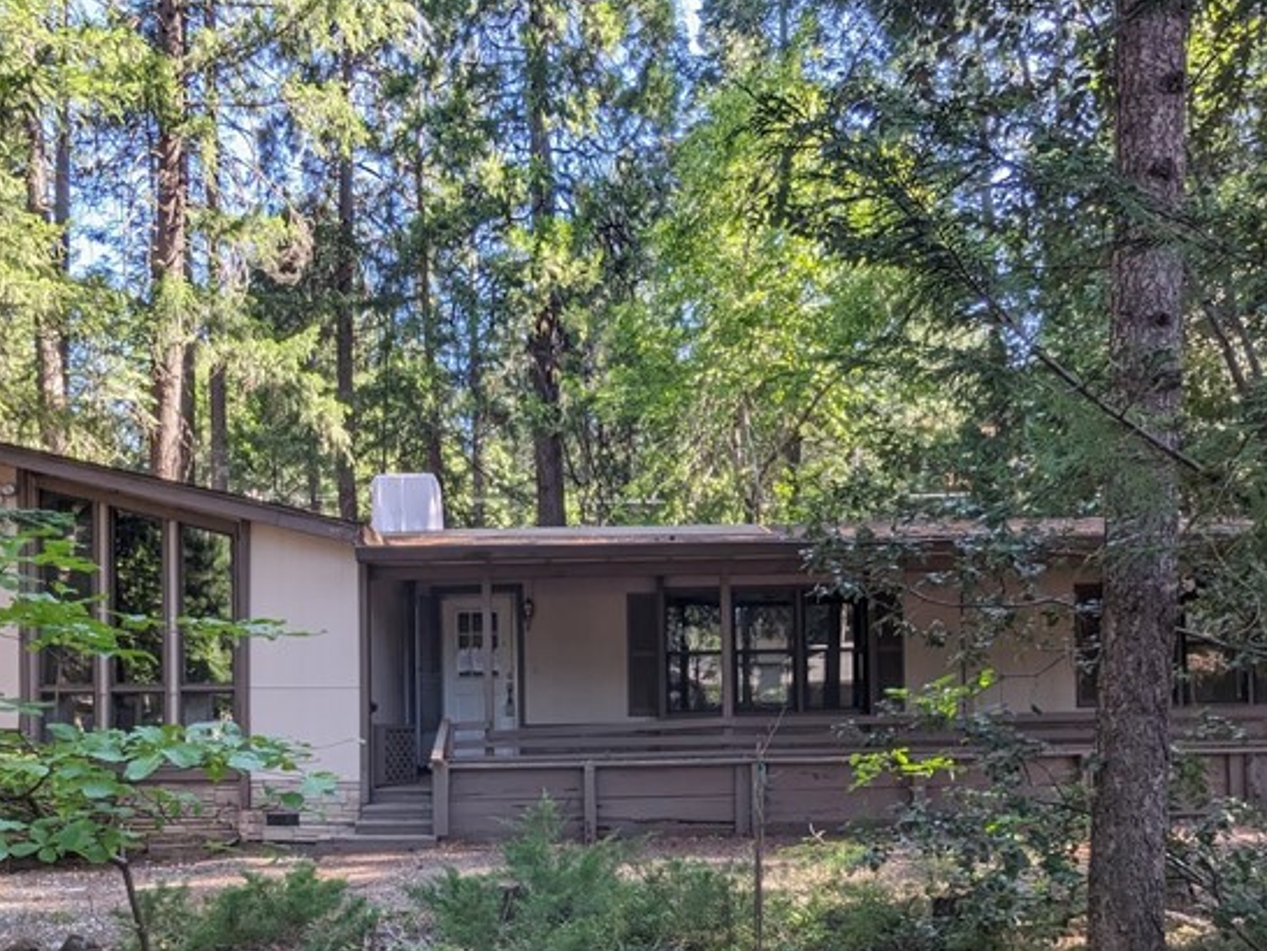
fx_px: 1099
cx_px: 571
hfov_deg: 59.8
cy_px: 675
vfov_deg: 45.7
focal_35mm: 30
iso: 30
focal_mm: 2.22
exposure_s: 1/94.8
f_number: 2.2
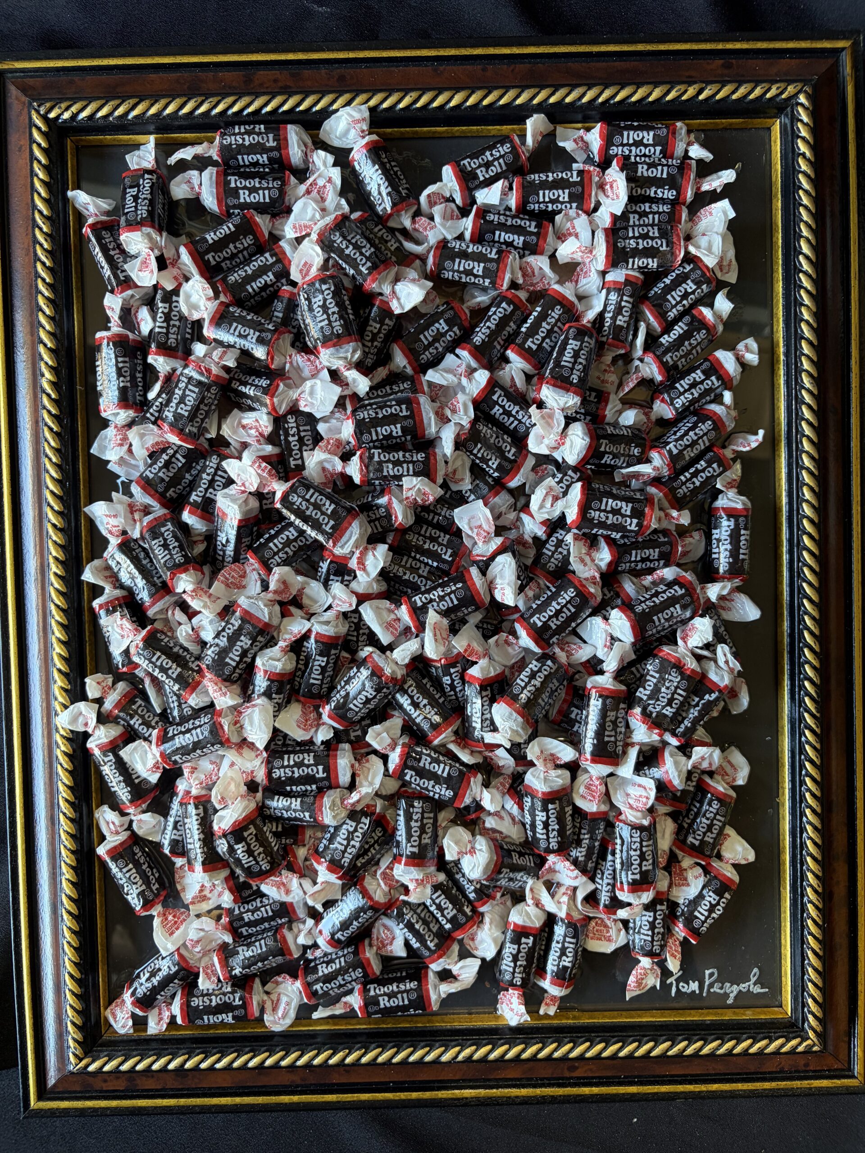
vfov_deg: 67.3
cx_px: 432
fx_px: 866
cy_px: 576
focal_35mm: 26
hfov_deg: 53.1
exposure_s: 1/60
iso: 100
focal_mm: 5.96
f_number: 1.6
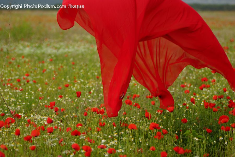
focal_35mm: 135
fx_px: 881
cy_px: 78
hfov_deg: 15.2
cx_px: 118
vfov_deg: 10.1
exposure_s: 1/125
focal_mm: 90
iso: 100
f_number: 2.8
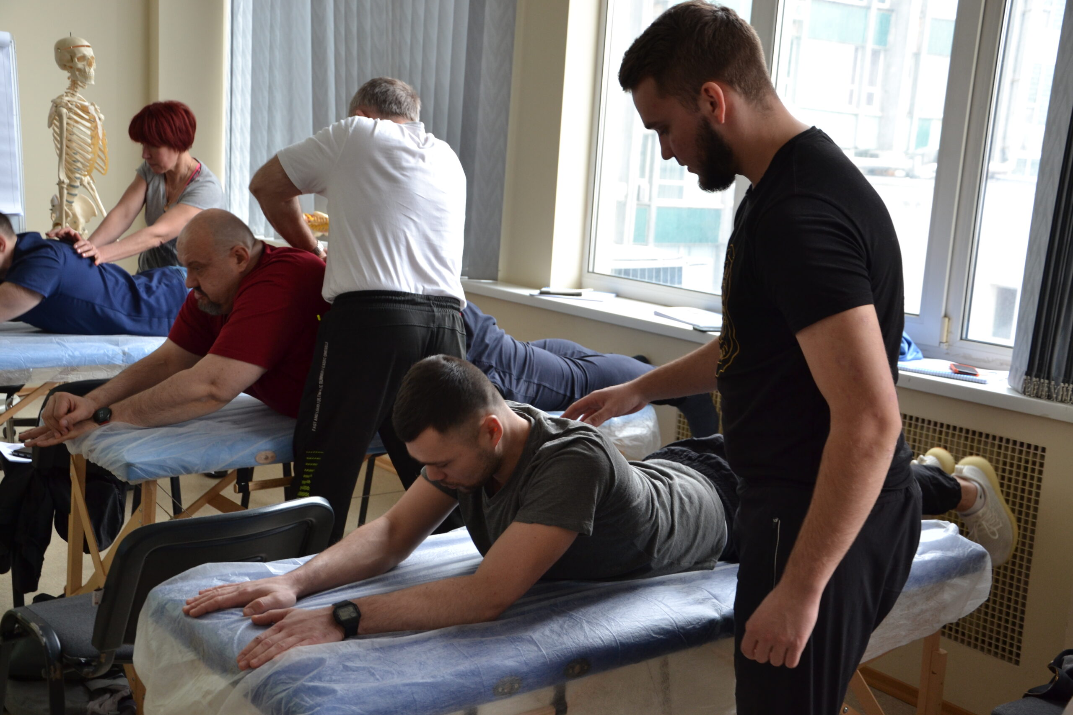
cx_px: 536
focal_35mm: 42
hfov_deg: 46.4
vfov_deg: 31.9
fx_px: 1252
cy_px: 358
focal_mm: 28
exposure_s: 1/20
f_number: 4
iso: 400
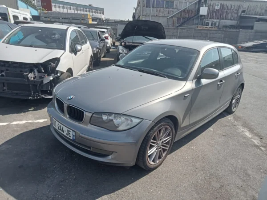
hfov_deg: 63.4
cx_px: 134
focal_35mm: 28
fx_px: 216
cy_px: 100
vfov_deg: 49.7
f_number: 2.2
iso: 100
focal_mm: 3.46
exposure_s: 1/1012
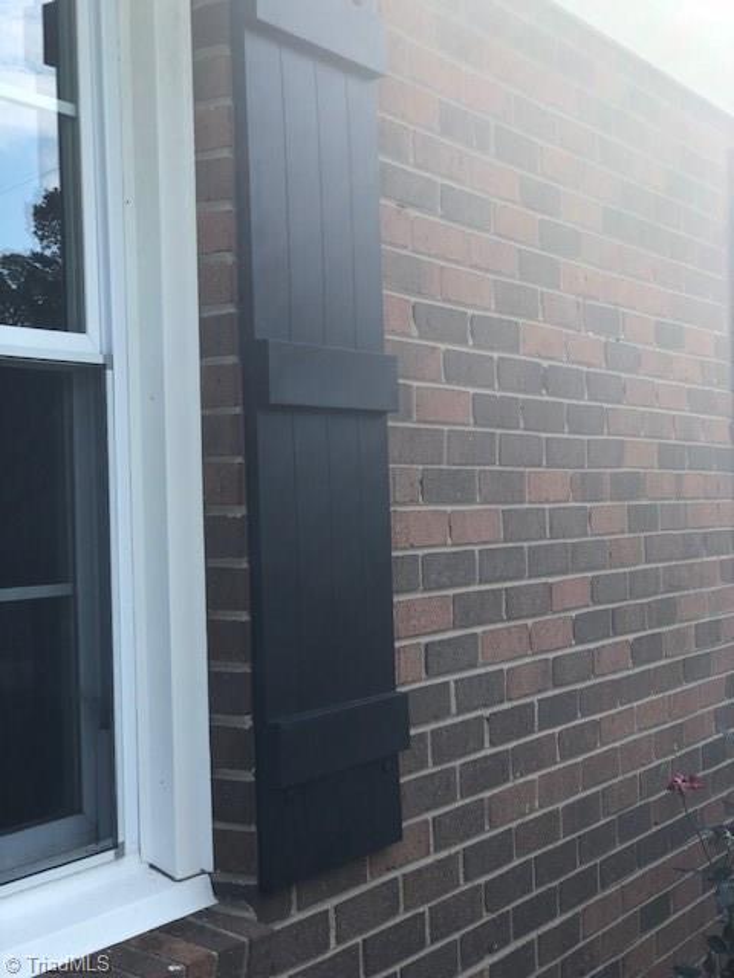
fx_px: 1612
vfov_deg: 33.8
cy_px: 489
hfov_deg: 25.7
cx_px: 367
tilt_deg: +0.7
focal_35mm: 57
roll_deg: +1.4
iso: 20
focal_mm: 6.6
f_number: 2.8
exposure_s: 1/264
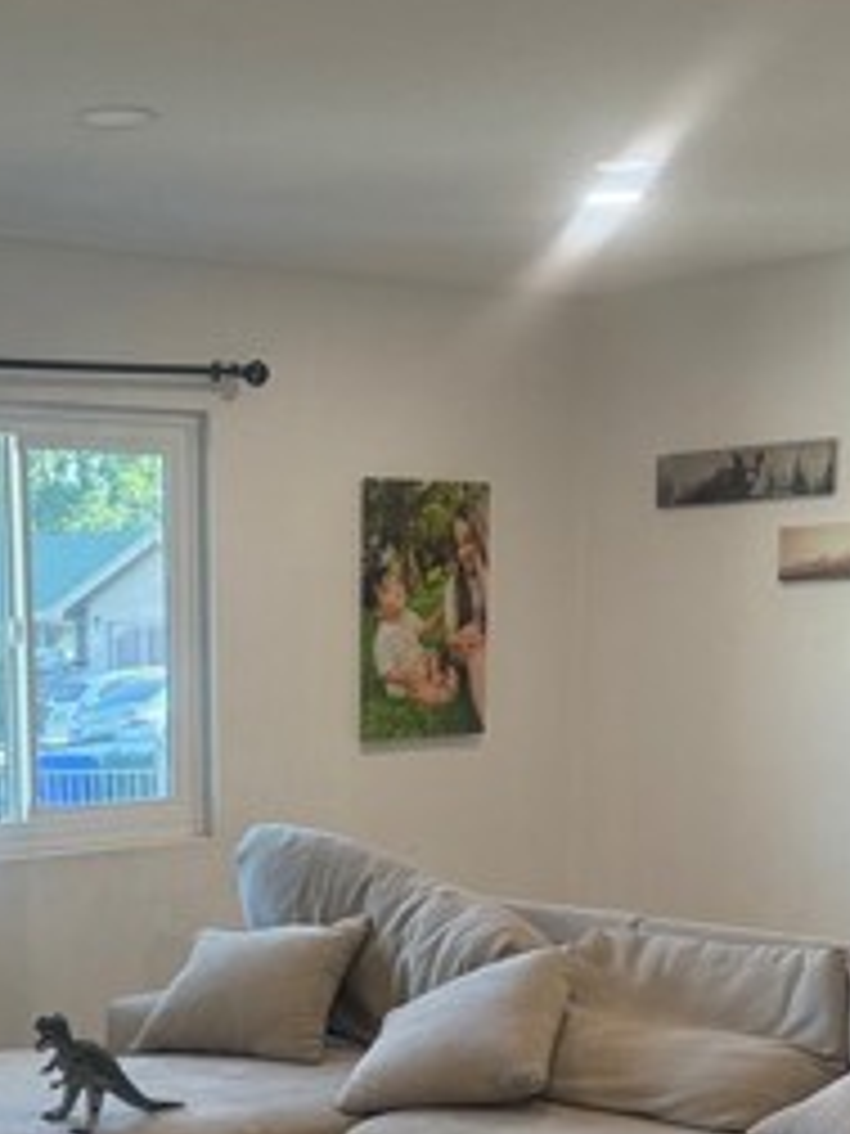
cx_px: 99
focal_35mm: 61
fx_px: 1997
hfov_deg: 23.4
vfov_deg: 30.7
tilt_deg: -8.2
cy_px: 940
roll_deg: +0.8
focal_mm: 6.76
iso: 200
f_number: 1.78
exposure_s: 1/178
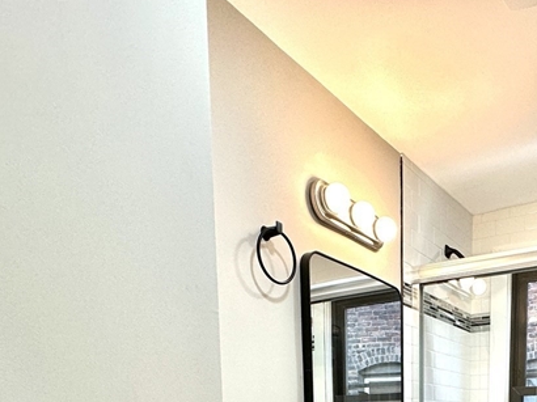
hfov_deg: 50.8
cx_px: 393
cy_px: 499
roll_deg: -0.4
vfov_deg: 32.5
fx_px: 543
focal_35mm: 35
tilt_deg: -9.8
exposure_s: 1/120
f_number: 2.2
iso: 125
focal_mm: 2.22
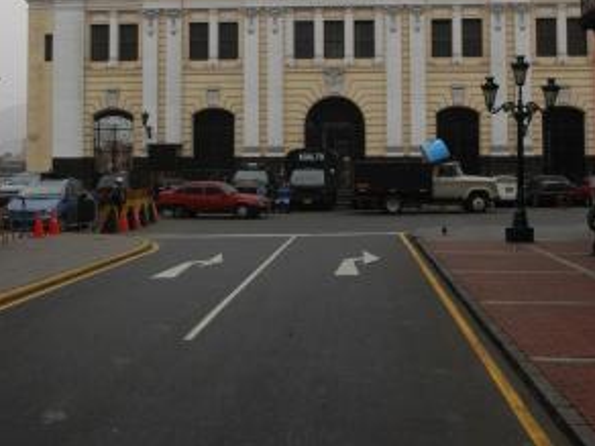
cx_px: 300
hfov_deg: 36.2
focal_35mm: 53
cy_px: 122
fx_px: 911
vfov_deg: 27.2
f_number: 9
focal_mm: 24
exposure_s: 1/500
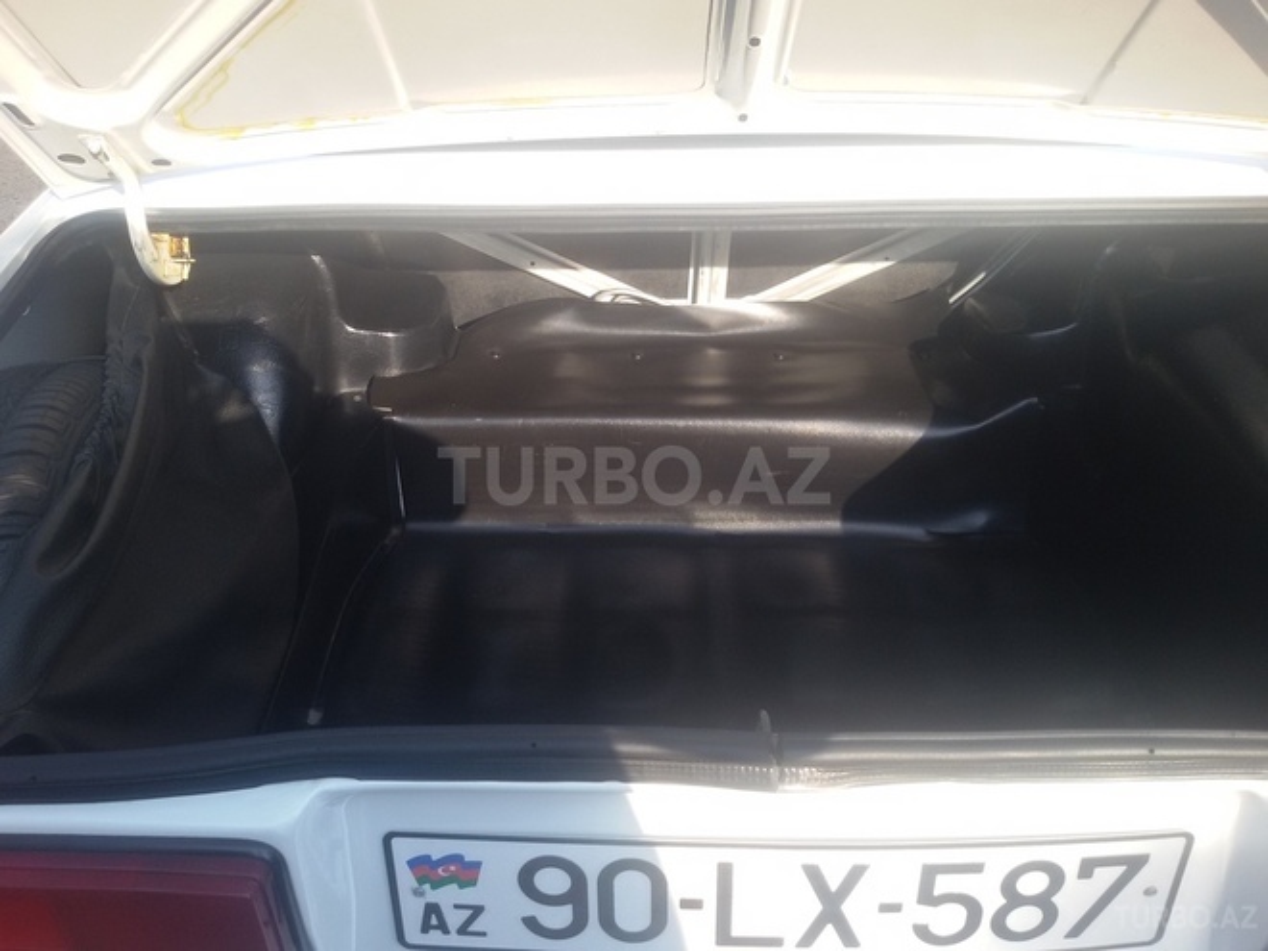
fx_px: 1136
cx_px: 634
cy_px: 476
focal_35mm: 31
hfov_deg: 58.4
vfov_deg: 45.4
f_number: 2.4
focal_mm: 2.93
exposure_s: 1/232
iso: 40
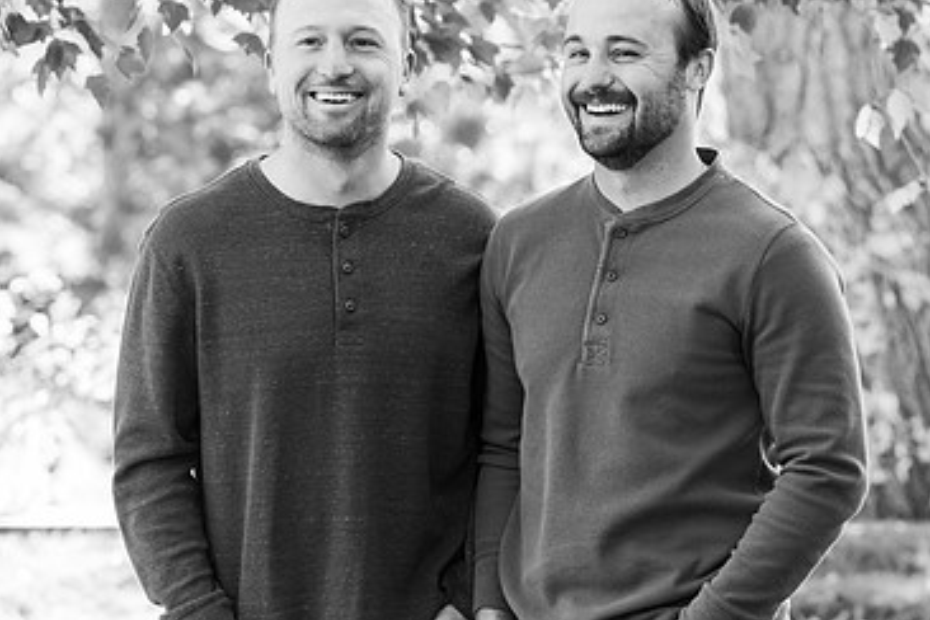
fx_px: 5244
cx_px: 554
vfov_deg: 6.8
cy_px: 316
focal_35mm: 203
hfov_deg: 10.1
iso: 1000
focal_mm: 128
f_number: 5.6
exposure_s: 1/250
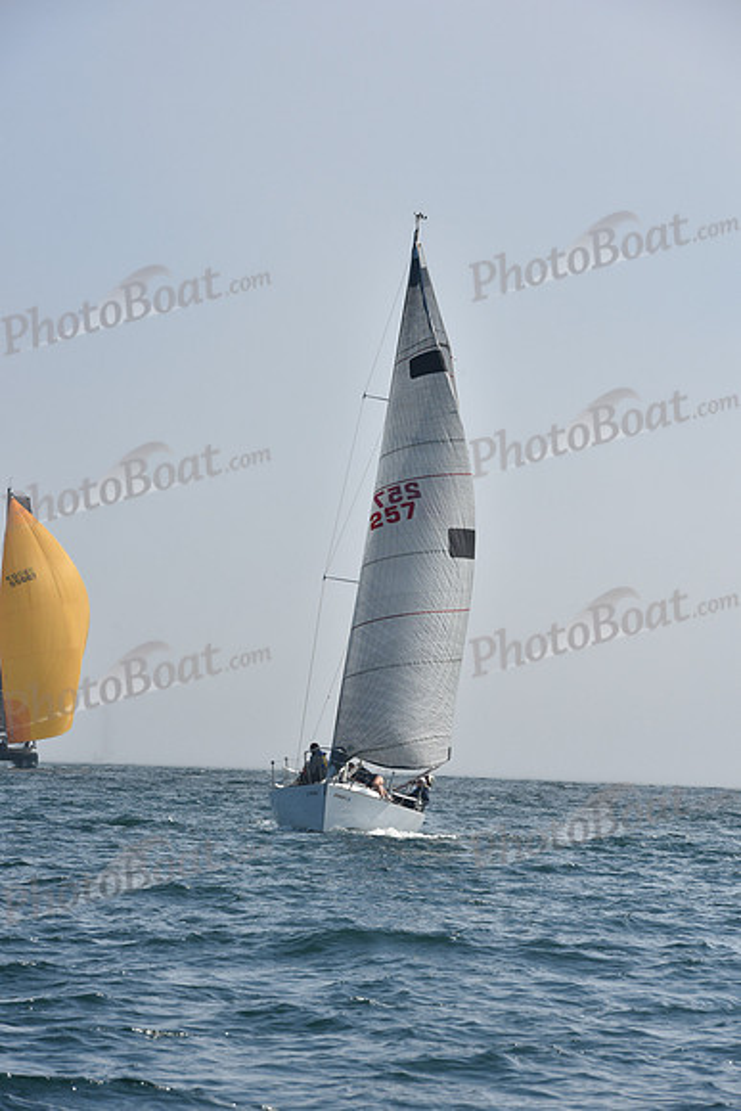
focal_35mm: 170
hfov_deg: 8.1
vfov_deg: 12.1
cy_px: 556
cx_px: 370
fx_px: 5245
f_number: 11
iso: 320
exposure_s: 1/1000
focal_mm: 170
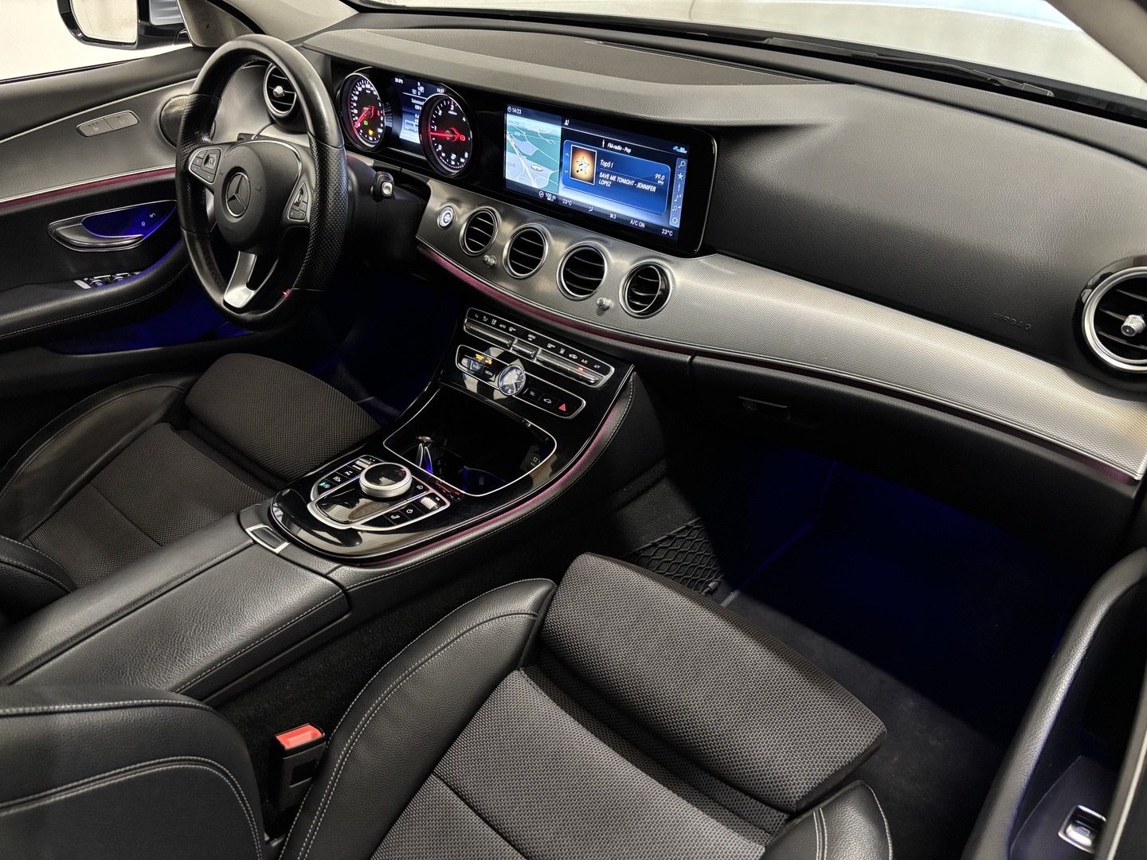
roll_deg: +2.2
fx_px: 862
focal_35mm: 26
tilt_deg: -36.0
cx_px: 574
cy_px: 430
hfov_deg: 67.3
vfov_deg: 53.1
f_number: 1.6
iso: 640
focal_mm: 5.96
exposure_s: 1/28
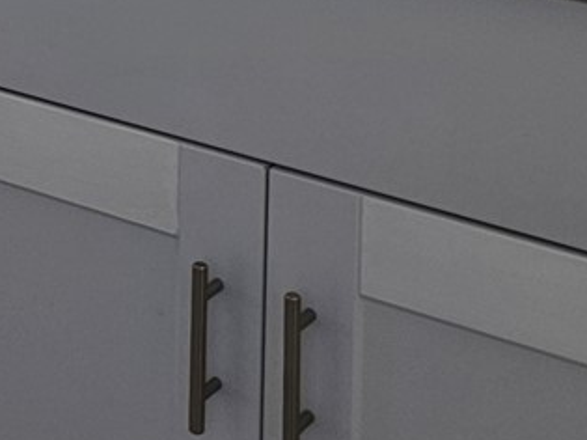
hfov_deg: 16.2
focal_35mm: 117
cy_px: -505
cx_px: -110
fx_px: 1983
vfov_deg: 11.2
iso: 50
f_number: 1.7
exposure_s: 1/120
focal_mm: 6.3
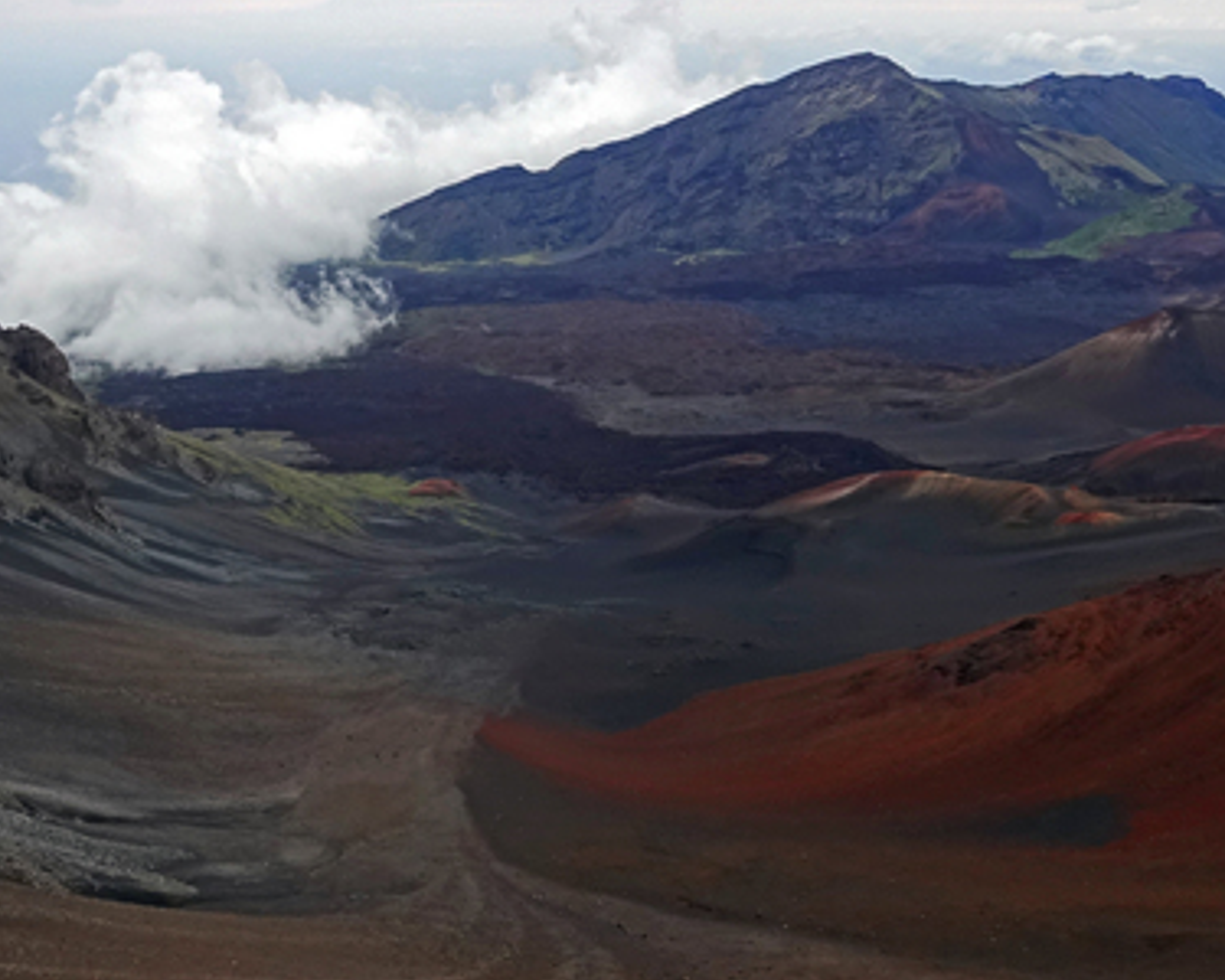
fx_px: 2030
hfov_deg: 33.6
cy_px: 599
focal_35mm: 56
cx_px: 585
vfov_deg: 27.1
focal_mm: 14.65
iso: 800
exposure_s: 1/60
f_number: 8
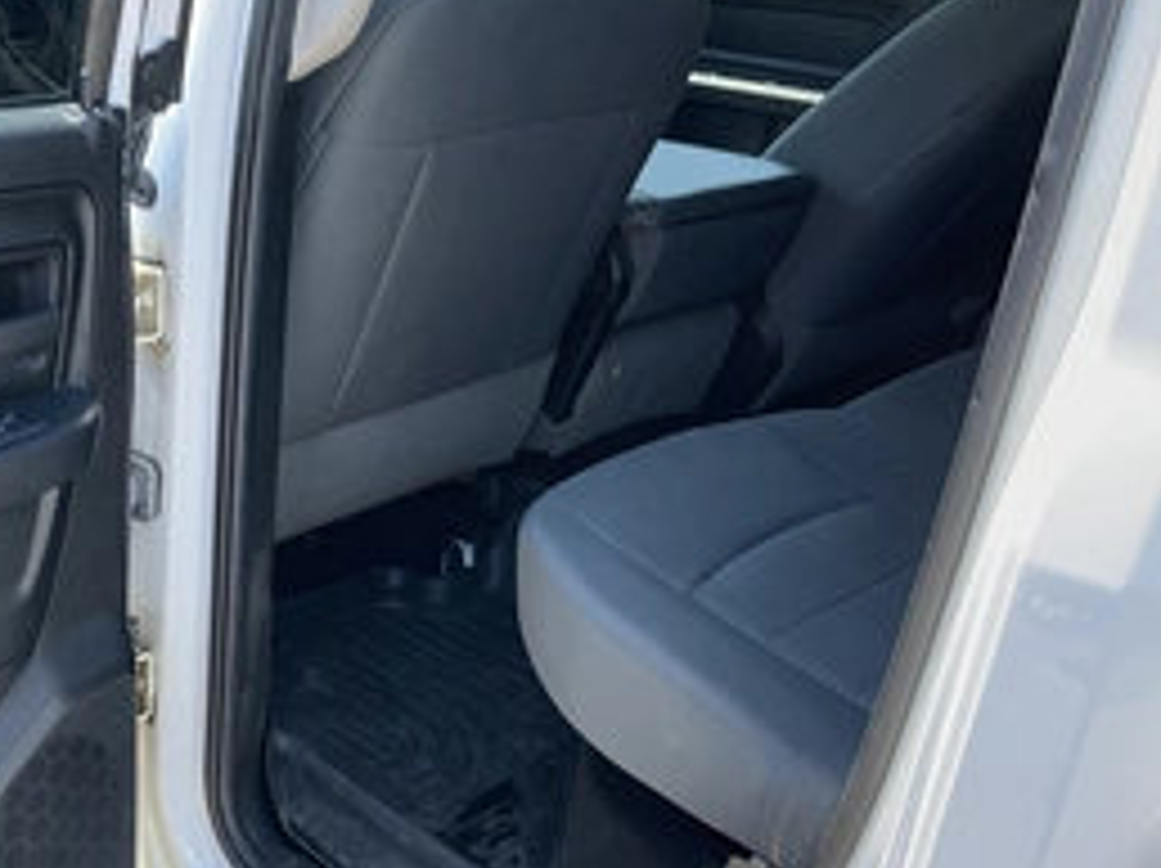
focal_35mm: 45
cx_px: 297
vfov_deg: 32.1
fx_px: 1508
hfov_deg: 41.0
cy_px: 504
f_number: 1.8
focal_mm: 3
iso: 25
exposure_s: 1/211
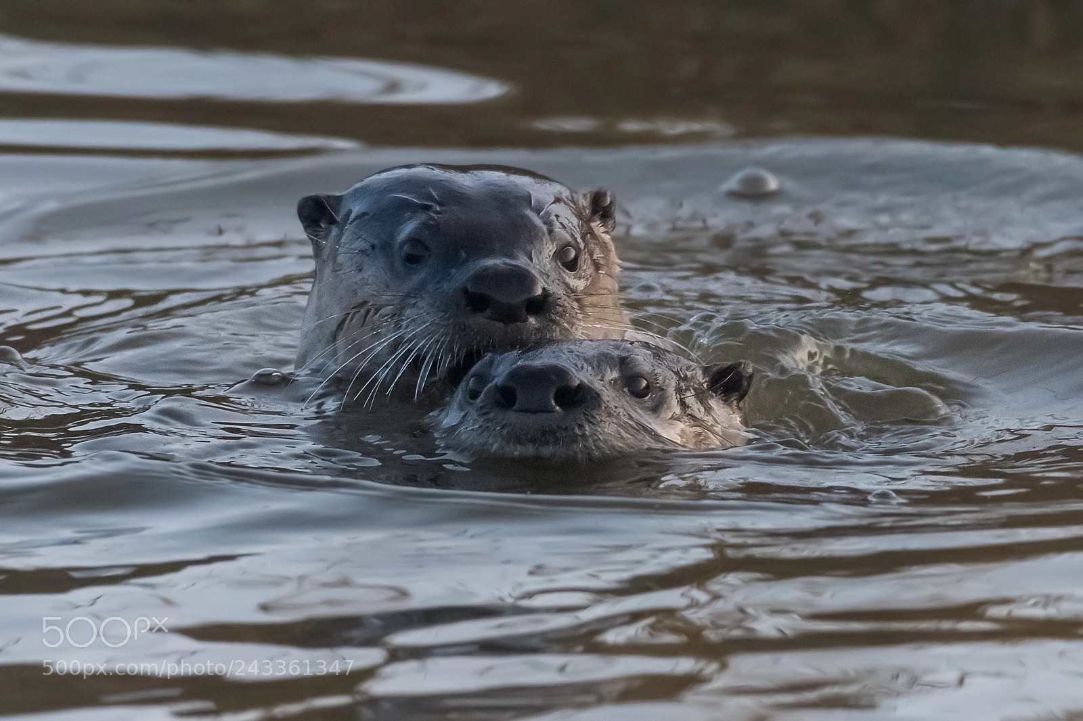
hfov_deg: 2.8
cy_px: 360
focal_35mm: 750
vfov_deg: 1.8
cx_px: 542
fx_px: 22556
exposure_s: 1/2000
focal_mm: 500
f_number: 7.1
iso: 3200
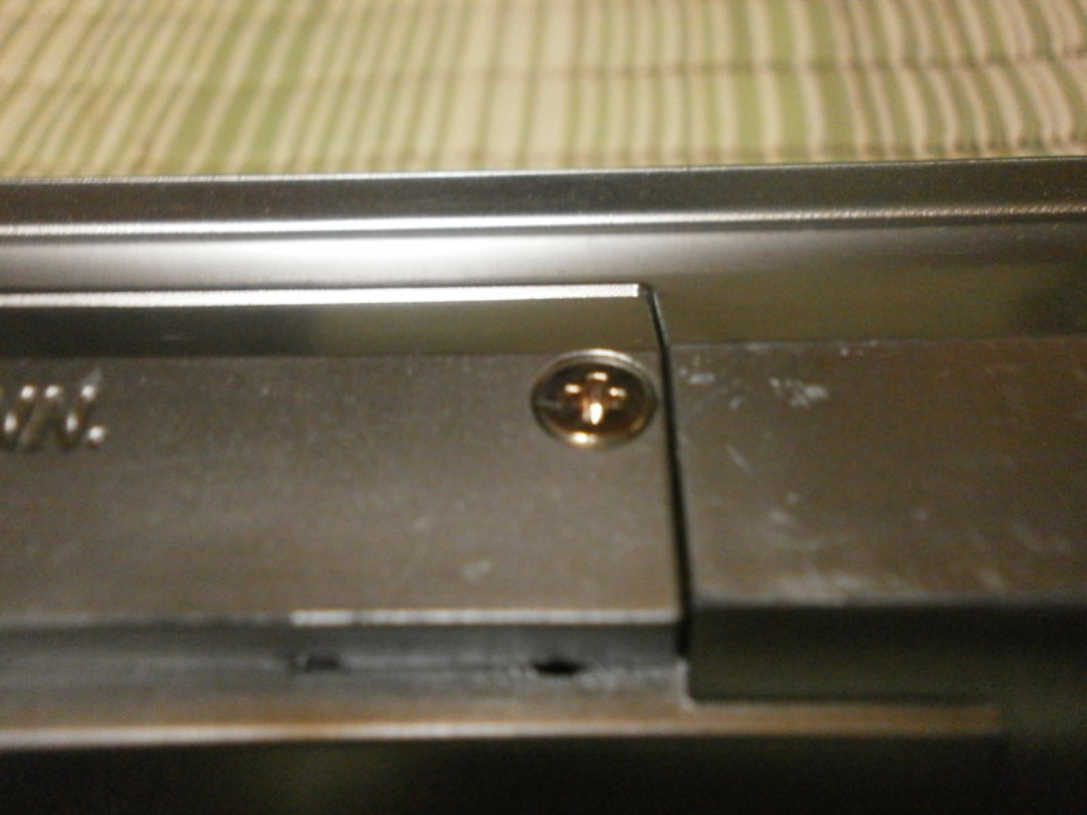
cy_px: 408
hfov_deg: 56.8
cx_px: 544
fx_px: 1005
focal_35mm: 32
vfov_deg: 44.2
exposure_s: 1/25
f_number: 3.1
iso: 800
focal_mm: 5.8
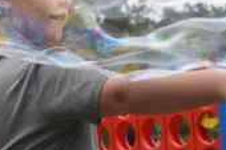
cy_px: 40
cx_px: 147
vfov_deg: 8.2
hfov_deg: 12.3
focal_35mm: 167
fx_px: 1047
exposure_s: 1/250
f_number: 8
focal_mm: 46
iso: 180
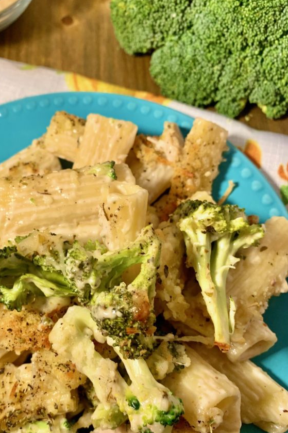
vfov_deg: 57.0
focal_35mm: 33
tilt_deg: -70.4
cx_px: 94
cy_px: 245
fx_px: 396
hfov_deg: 39.4
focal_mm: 4.25
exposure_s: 1/60
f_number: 1.8
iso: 50
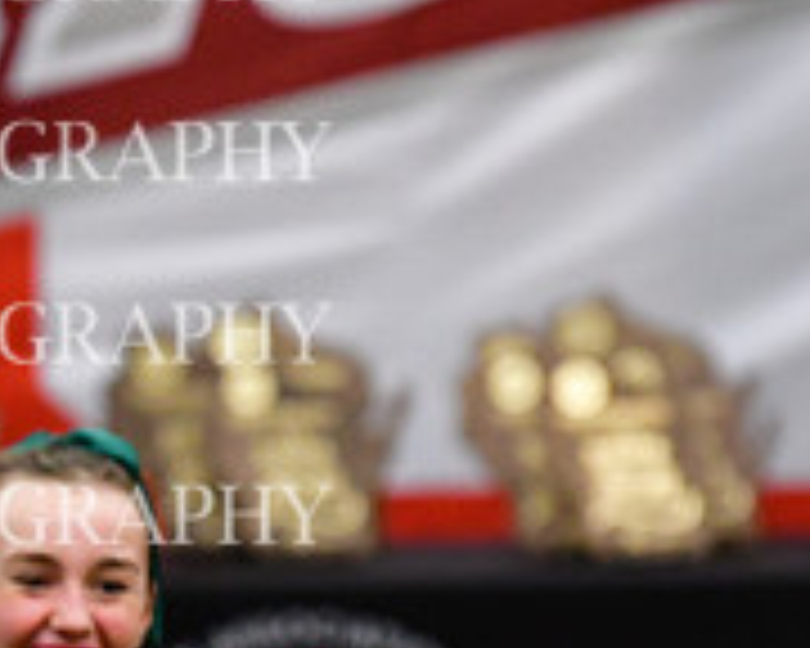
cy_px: 605
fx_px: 21695
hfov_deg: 2.1
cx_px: -320
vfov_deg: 1.7
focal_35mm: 905
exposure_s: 1/500
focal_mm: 200
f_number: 3.5
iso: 4000
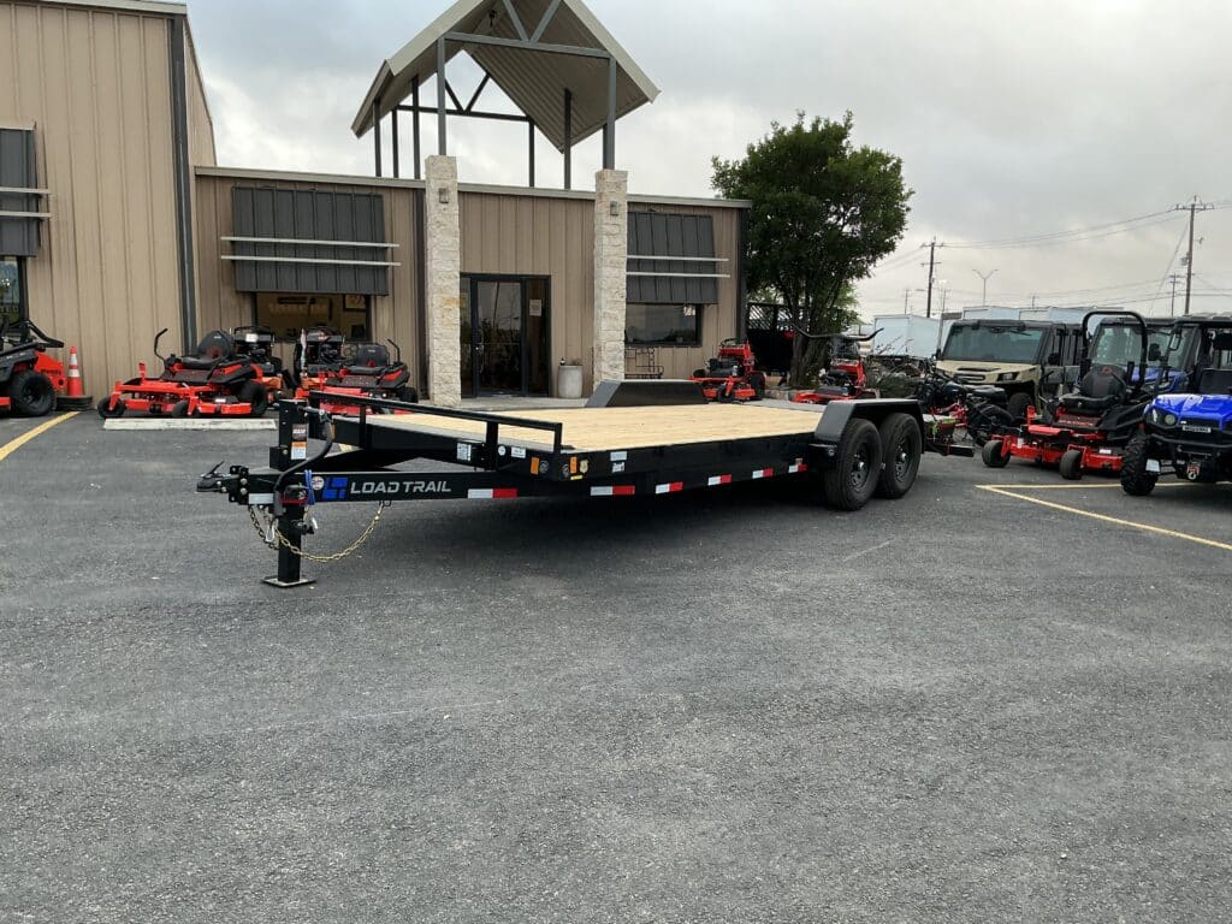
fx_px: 1032
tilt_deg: -4.9
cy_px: 462
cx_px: 616
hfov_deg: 61.7
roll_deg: +0.3
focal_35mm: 29
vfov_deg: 48.2
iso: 32
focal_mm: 3
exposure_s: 1/120
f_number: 1.8
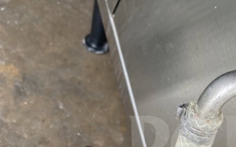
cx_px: 185
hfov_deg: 33.1
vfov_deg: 20.5
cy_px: 166
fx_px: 386
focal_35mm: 60
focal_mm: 4.25
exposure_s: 1/121
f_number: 1.8
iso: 32
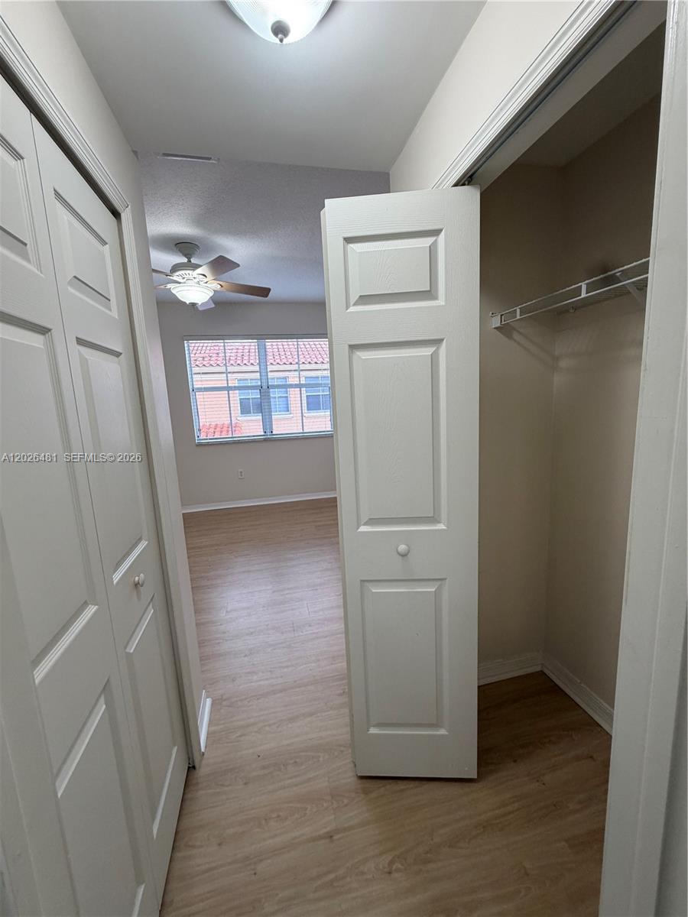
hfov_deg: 85.7
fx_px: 371
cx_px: 344
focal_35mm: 14
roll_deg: +3.1
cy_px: 458
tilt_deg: -9.4
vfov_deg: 102.1
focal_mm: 2.22
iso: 125
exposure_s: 1/120
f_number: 2.2
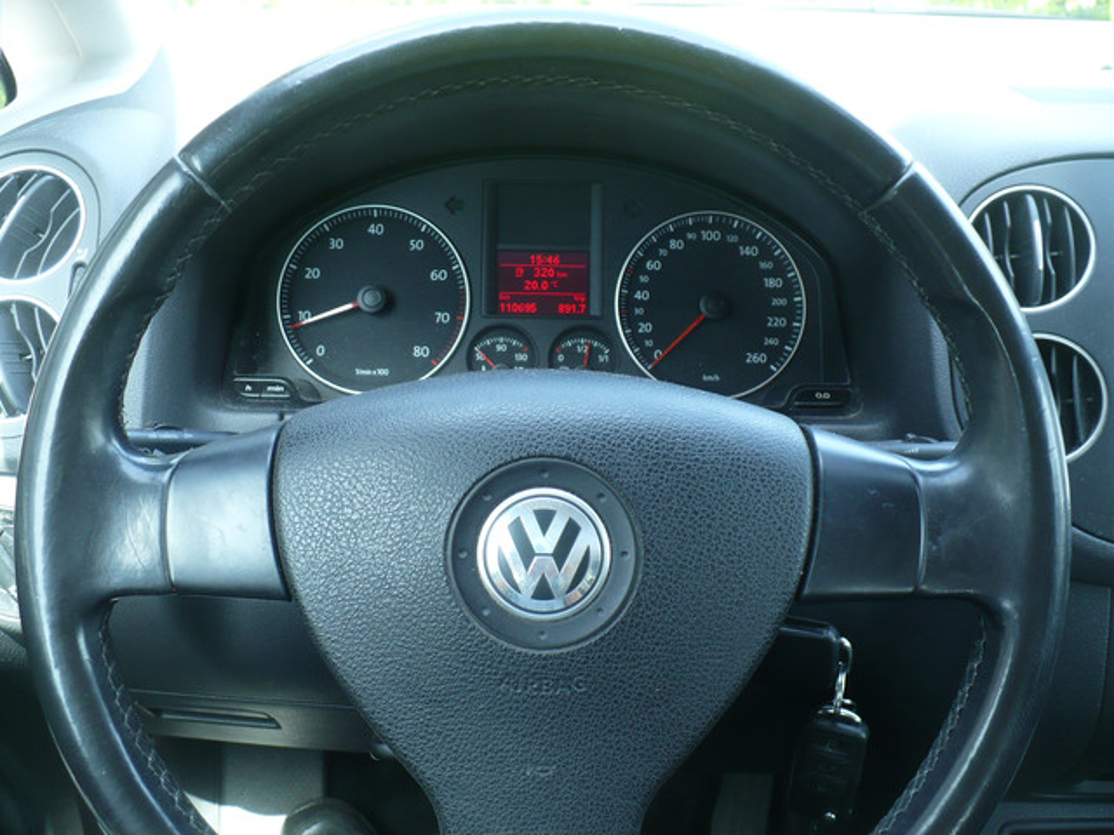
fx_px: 1191
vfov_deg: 38.7
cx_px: 557
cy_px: 418
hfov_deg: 50.1
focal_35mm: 37
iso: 125
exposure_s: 1/30
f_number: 2.8
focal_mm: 6.1
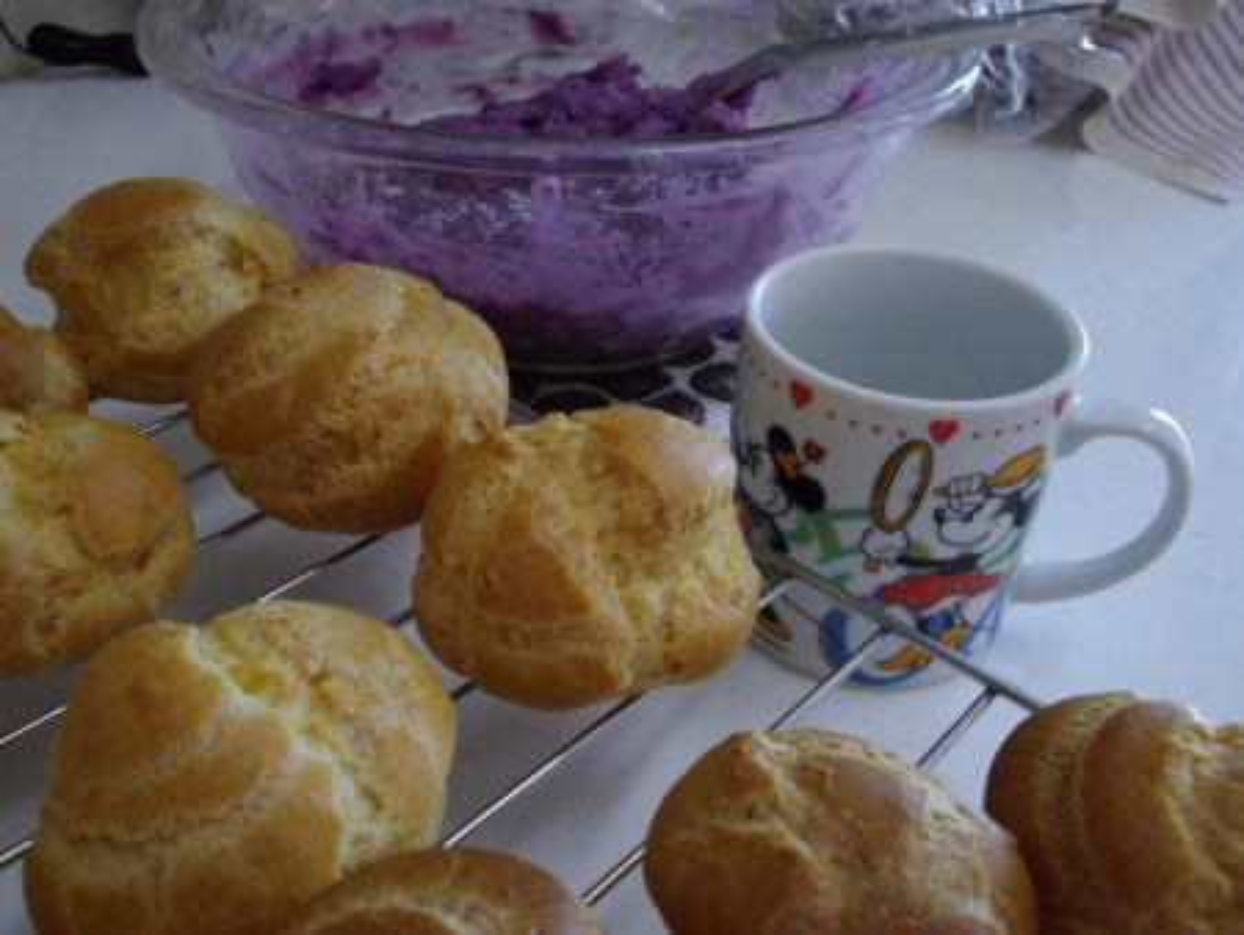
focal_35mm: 32
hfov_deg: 56.8
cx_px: 622
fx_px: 1151
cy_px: 468
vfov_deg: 44.2
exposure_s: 1/50
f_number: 3.5
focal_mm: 5.8
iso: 368
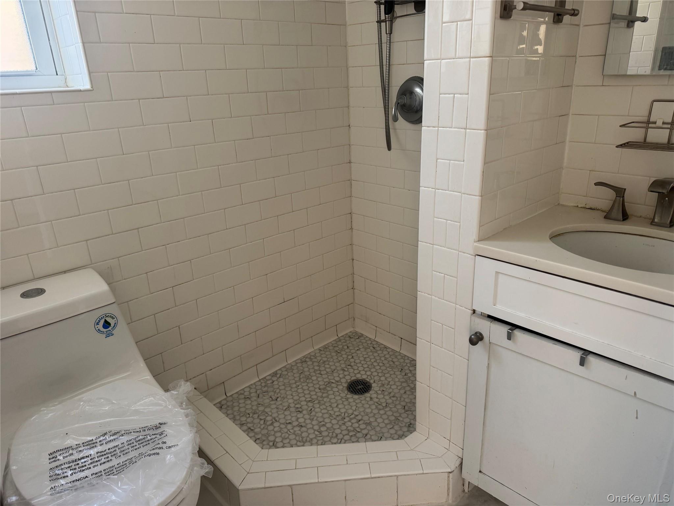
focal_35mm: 24
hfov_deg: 71.6
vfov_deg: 56.8
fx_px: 467
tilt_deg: -21.4
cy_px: 253
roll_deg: +2.4
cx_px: 337
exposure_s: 1/121
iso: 160
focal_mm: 6.76
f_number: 1.78
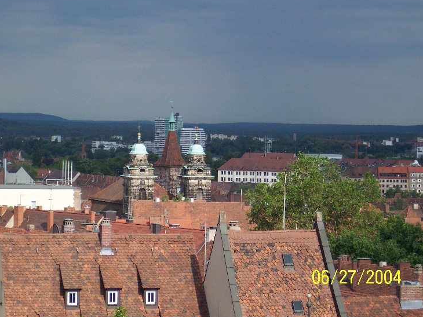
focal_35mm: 125
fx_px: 1527
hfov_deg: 15.8
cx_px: 193
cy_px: 147
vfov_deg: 11.9
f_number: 4.8
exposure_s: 1/700
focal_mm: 24
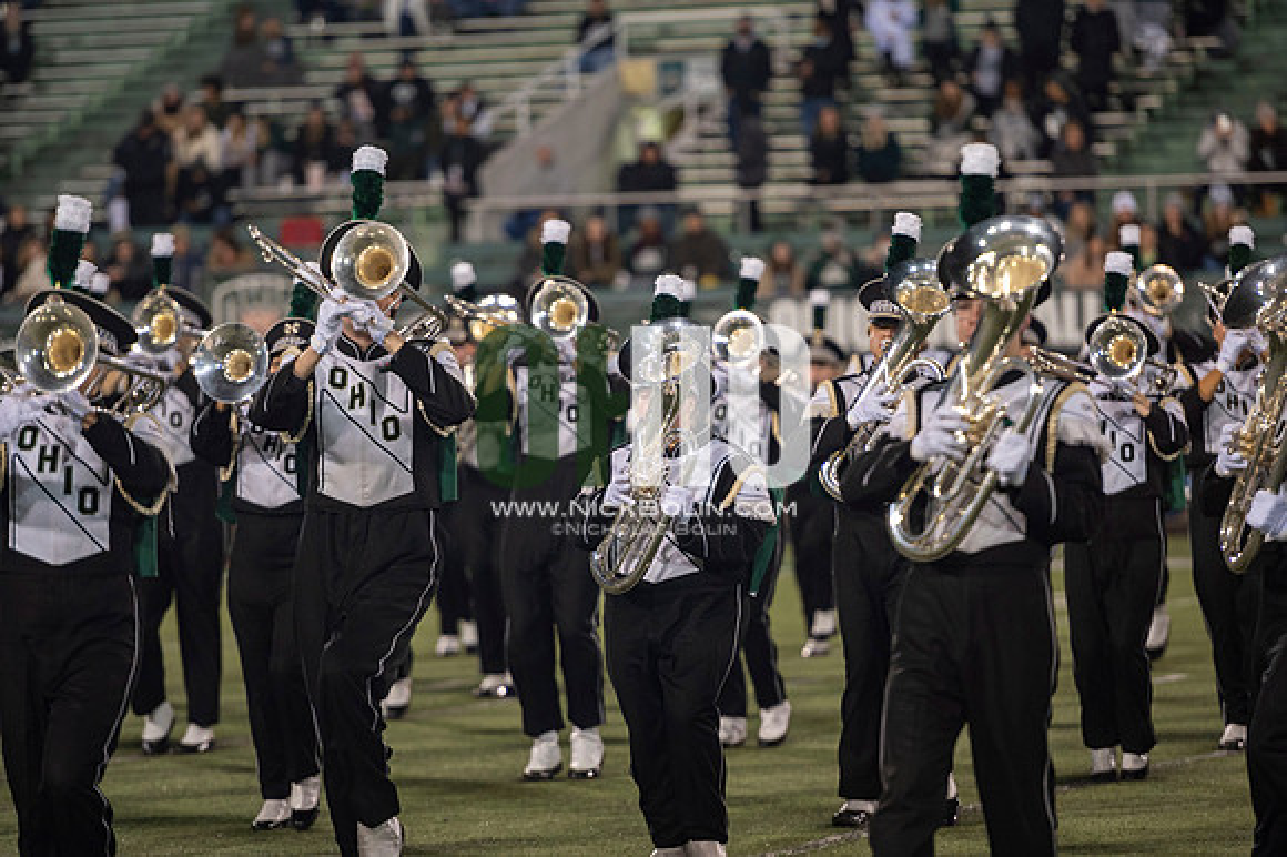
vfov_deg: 6.9
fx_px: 7146
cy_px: 428
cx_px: 644
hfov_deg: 10.3
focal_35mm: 200
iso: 1000
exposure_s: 1/500
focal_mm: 200
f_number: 2.8
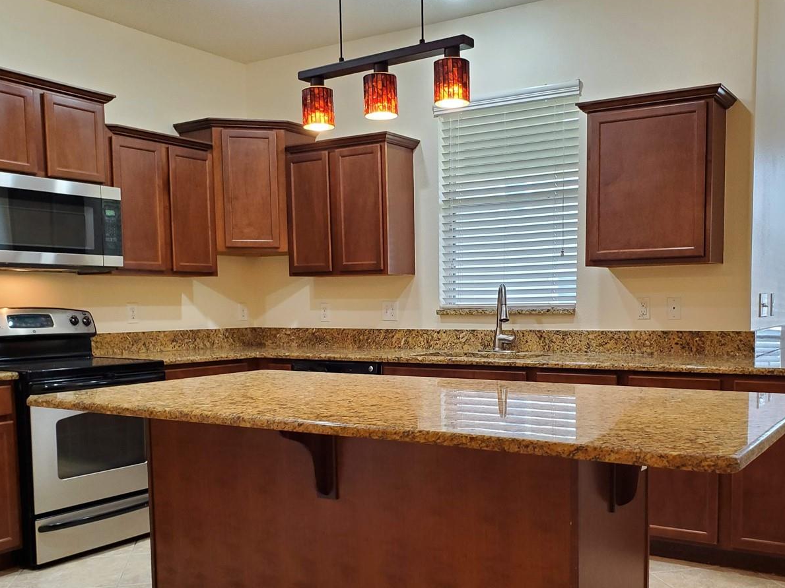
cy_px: 377
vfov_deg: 40.3
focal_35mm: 35
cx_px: 432
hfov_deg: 52.6
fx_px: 793
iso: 200
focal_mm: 4.3
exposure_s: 1/60
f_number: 2.4
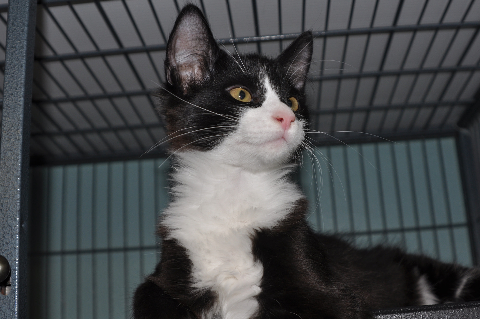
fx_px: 639
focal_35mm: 48
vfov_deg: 28.0
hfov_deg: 41.1
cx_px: 267
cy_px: 170
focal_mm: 28
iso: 200
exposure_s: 1/125
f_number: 5.6
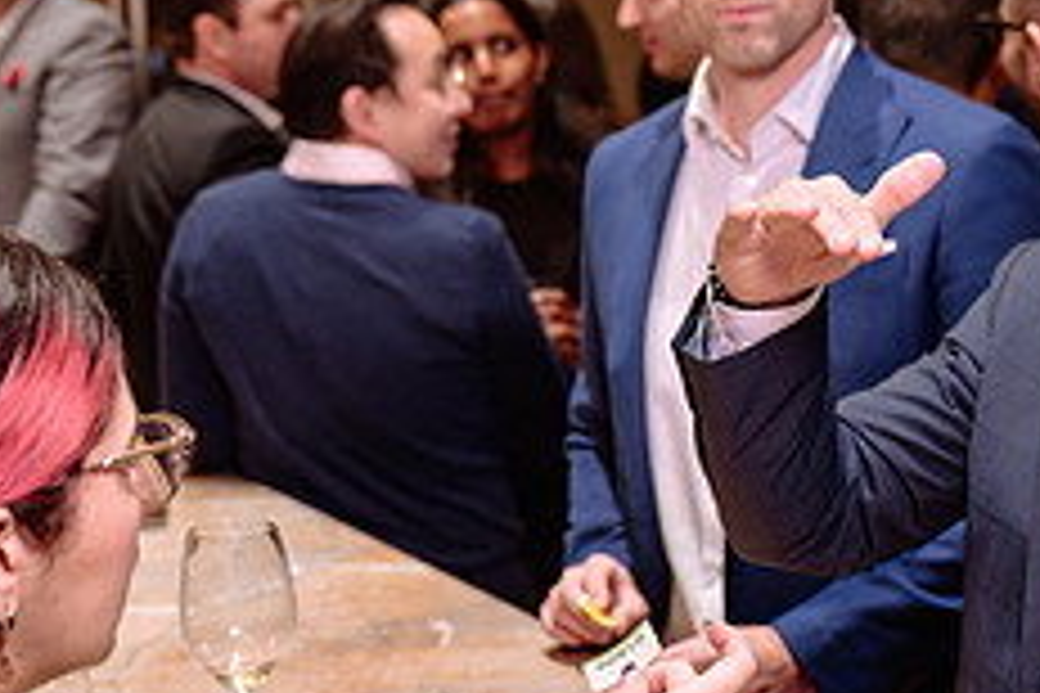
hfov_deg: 20.6
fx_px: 2831
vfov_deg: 14.0
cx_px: 793
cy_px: 335
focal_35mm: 98
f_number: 3.2
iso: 800
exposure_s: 1/100
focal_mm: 36
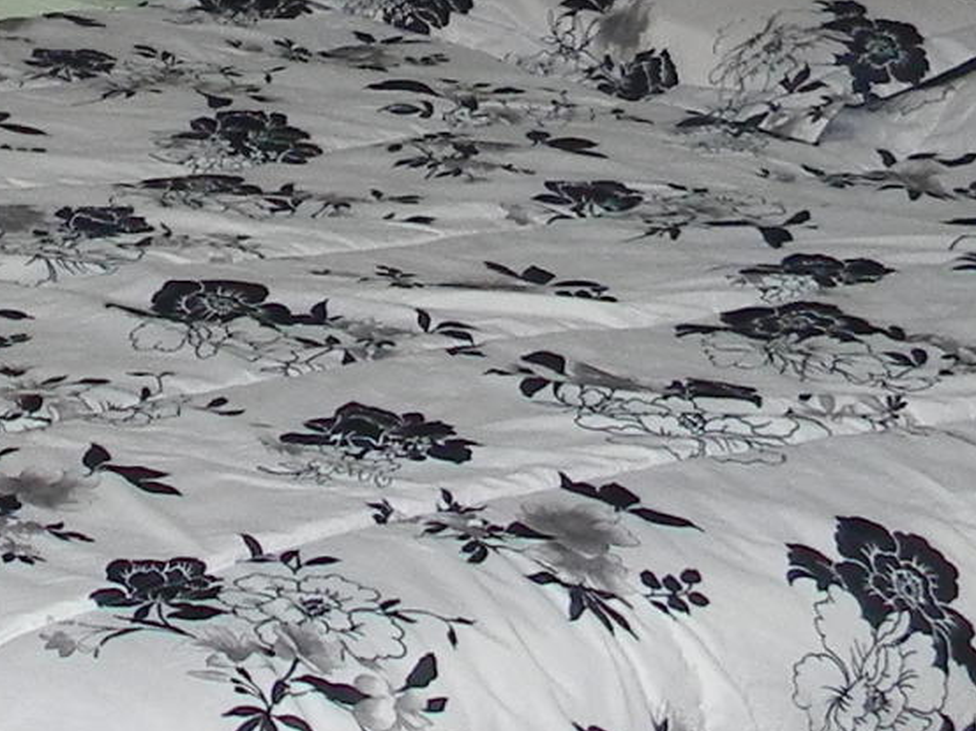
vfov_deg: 9.7
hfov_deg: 12.3
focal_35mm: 152
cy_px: -69
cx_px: -508
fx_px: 4283
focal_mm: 5
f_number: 3.5
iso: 200
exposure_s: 1/26
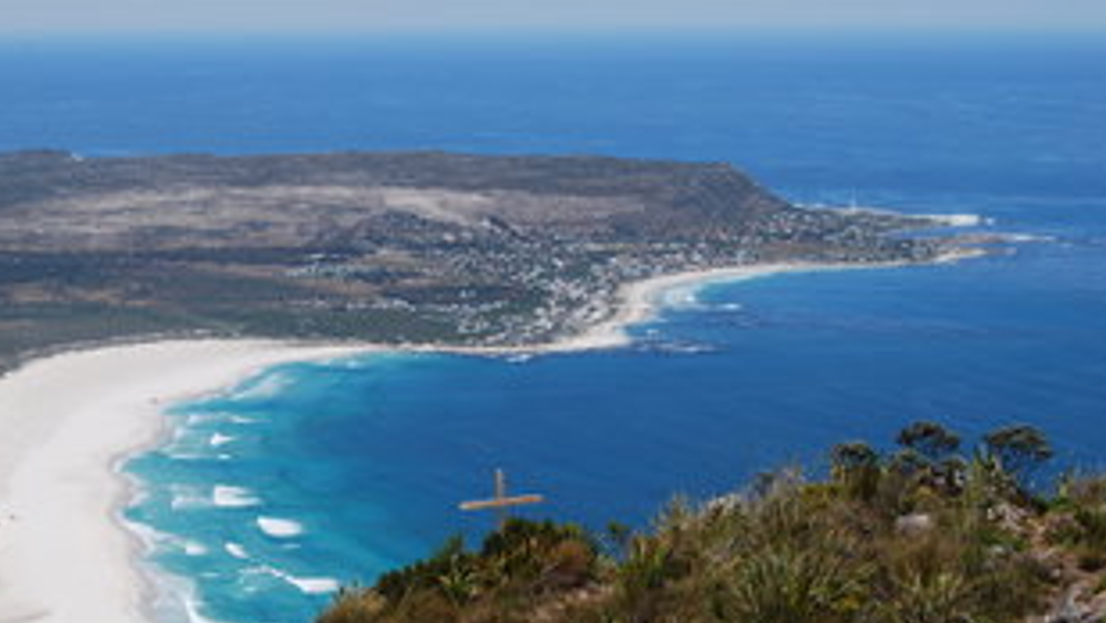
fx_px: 2689
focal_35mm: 92
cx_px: 415
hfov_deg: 23.2
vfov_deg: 13.2
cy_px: 351
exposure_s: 1/250
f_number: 10
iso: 110
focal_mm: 45
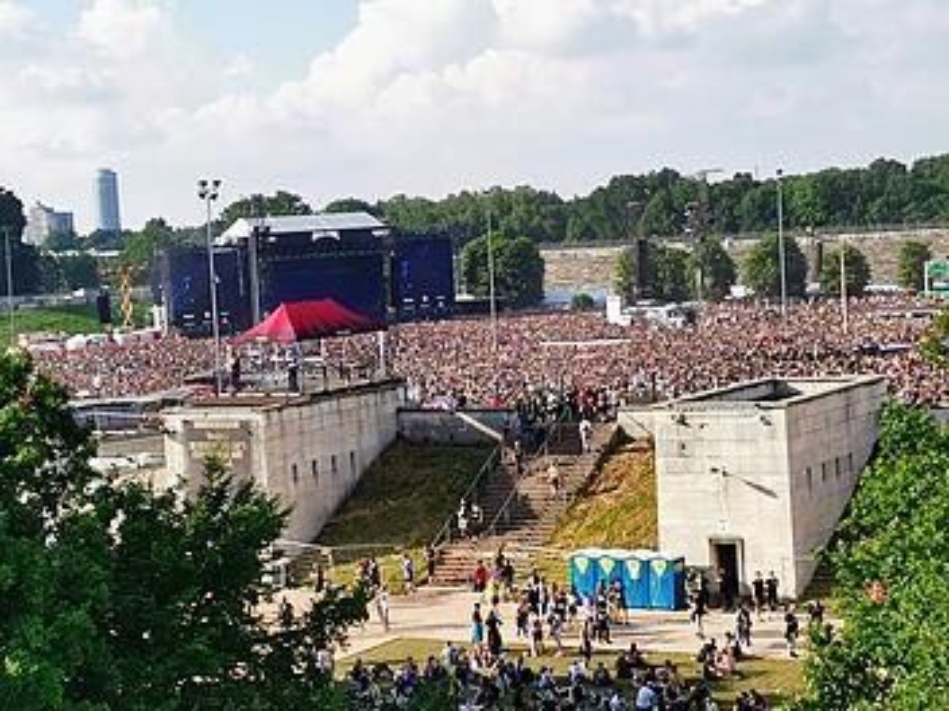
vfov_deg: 19.6
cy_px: 356
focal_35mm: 75
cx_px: 474
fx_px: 2056
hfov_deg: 26.0
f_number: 1.8
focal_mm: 4.75
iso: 50
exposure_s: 1/792
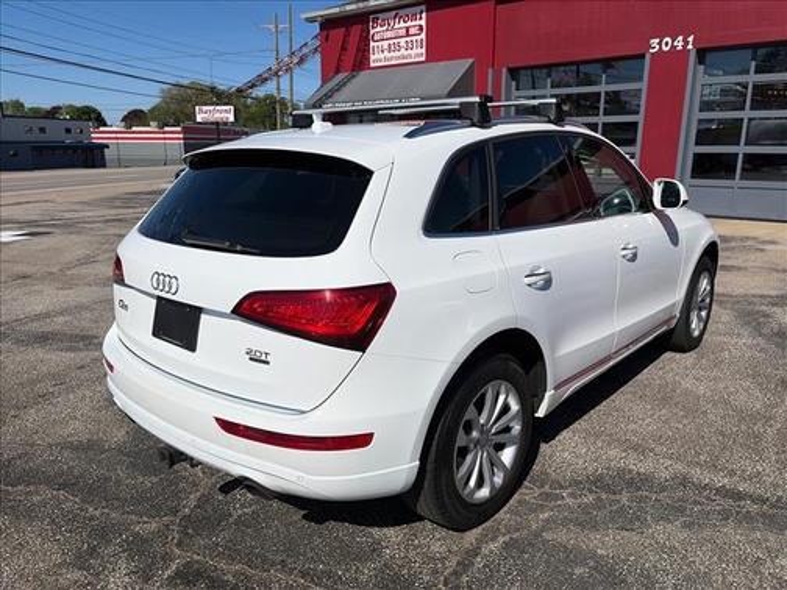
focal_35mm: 26
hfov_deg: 67.3
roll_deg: +0.8
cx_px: 394
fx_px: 591
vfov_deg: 53.1
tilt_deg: -14.0
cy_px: 295
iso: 50
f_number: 1.6
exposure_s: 1/10101
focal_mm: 5.96
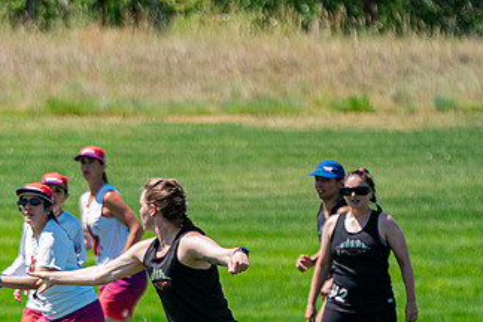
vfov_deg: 2.4
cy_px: 368
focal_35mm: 581
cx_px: 94
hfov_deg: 3.5
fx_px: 7794
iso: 500
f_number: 2.8
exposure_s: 1/6400
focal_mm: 200
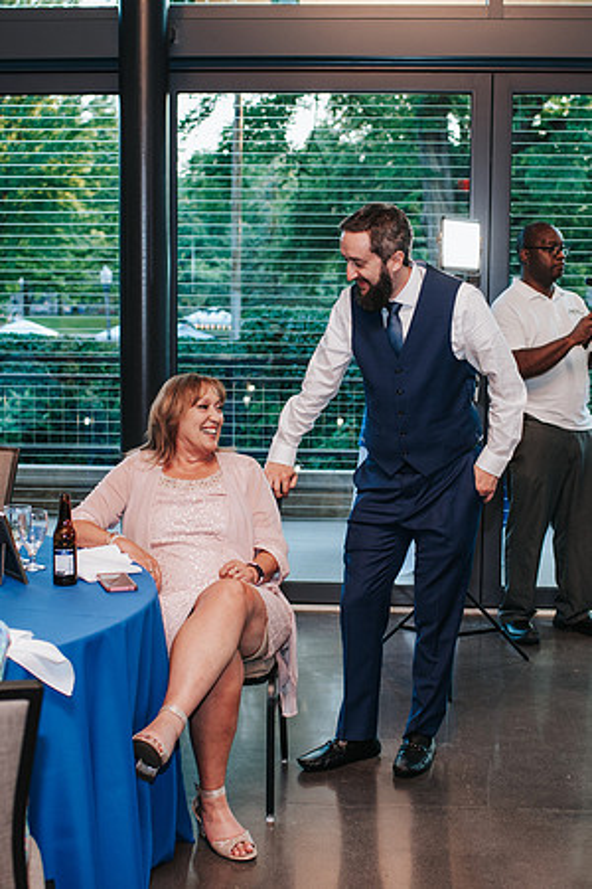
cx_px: 326
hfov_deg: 25.5
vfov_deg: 37.5
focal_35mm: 53
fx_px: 1308
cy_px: 444
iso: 560
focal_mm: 35
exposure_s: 1/160
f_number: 2.8
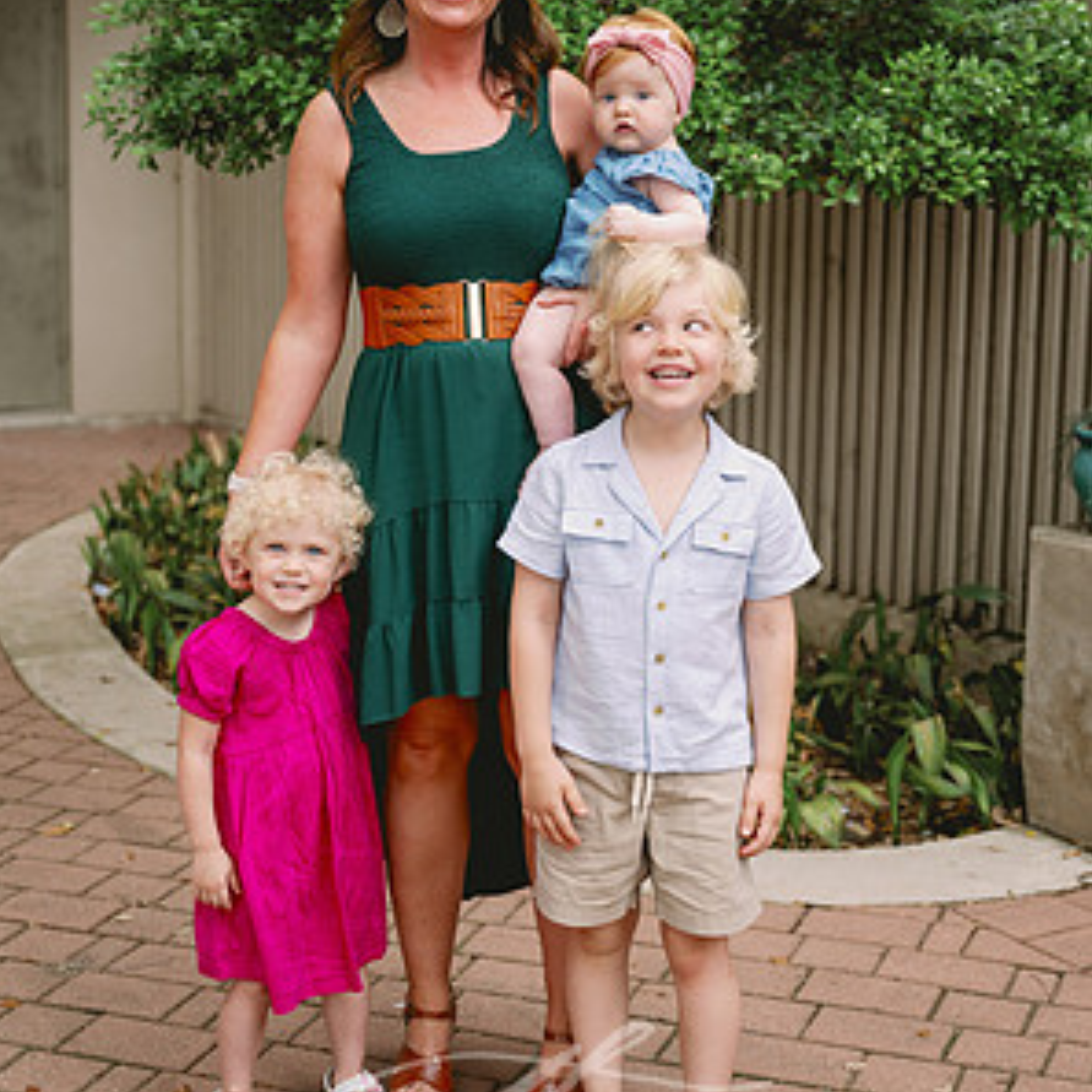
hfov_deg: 29.6
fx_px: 2070
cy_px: 452
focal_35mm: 58
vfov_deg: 29.5
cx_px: 544
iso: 320
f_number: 2.8
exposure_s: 1/250
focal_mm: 45
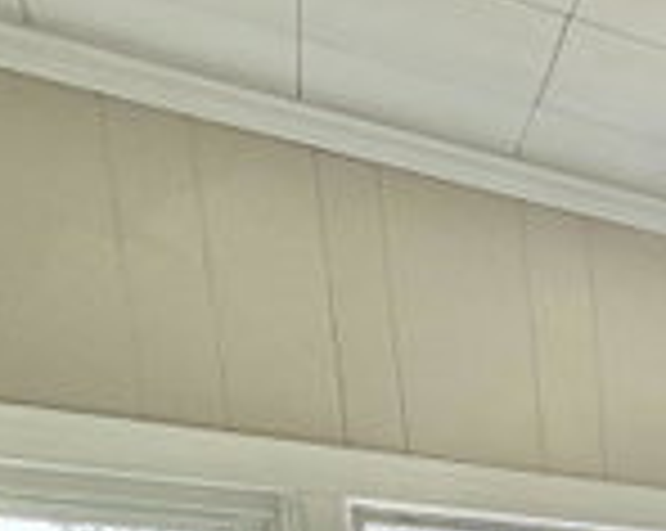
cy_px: 918
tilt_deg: -8.2
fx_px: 1161
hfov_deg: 20.5
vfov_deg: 19.9
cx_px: 1244
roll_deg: +0.2
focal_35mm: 59
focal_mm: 2.22
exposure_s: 1/120
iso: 50
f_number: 2.2
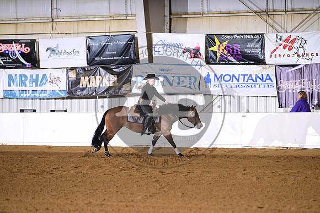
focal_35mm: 200
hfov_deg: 10.3
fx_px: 1778
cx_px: 160
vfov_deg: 6.9
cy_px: 106
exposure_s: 1/200
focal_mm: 200
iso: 2000
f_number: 4
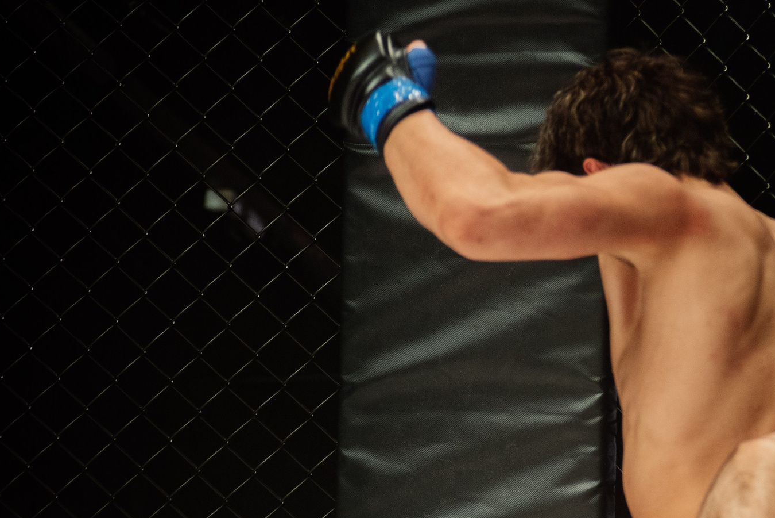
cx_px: 726
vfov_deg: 5.4
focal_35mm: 256
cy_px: 427
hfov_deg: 8.0
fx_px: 5513
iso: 2000
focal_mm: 135
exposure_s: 1/640
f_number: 4
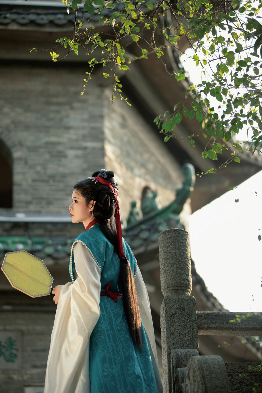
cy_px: 196
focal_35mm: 101
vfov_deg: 20.2
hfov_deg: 13.6
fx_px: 1102
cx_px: 131
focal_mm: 100
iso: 200
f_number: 2.8
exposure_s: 1/640
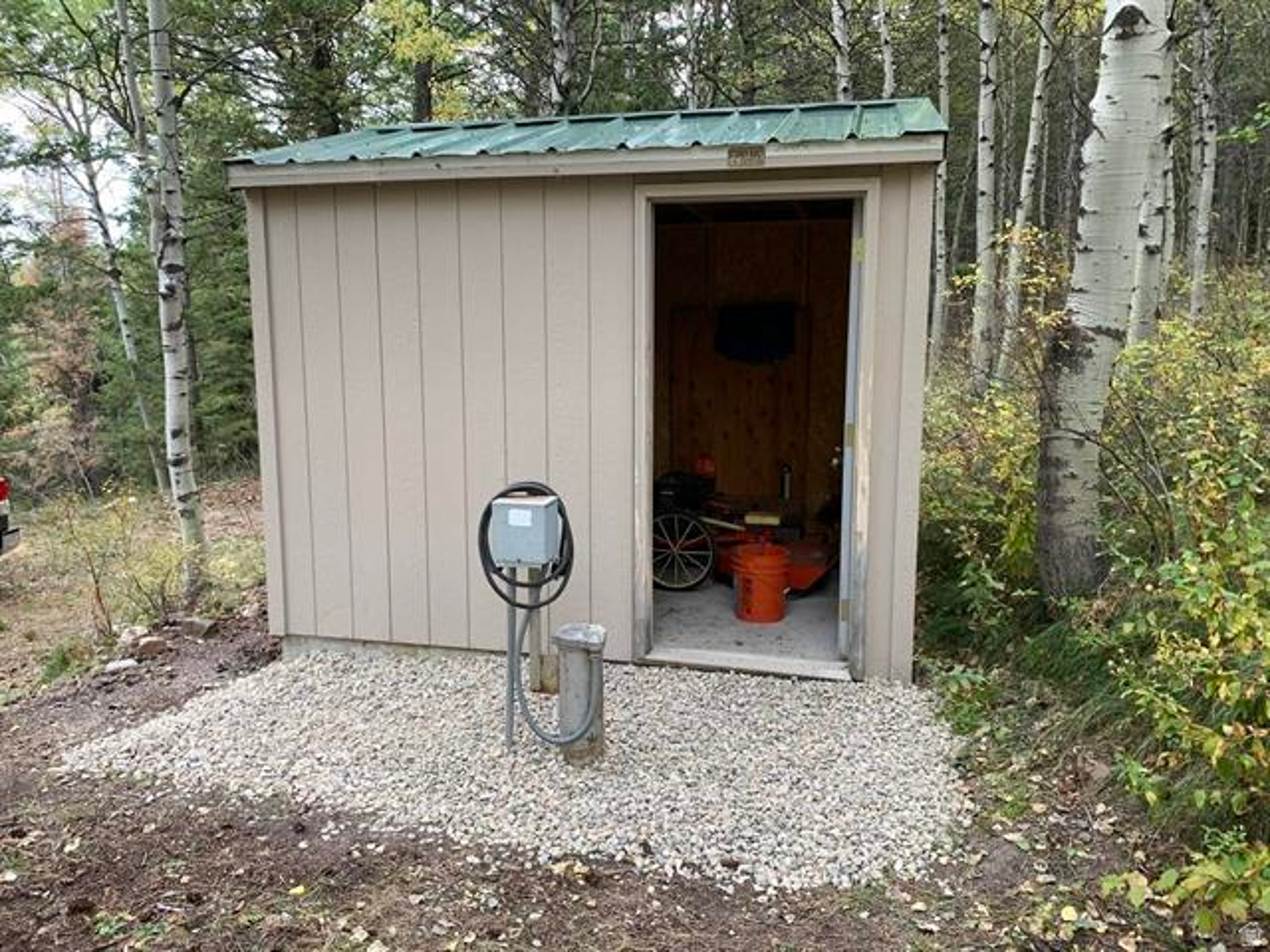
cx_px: 635
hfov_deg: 67.3
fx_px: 954
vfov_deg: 53.1
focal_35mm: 26
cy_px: 476
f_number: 1.8
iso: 50
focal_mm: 4.25
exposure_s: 1/122
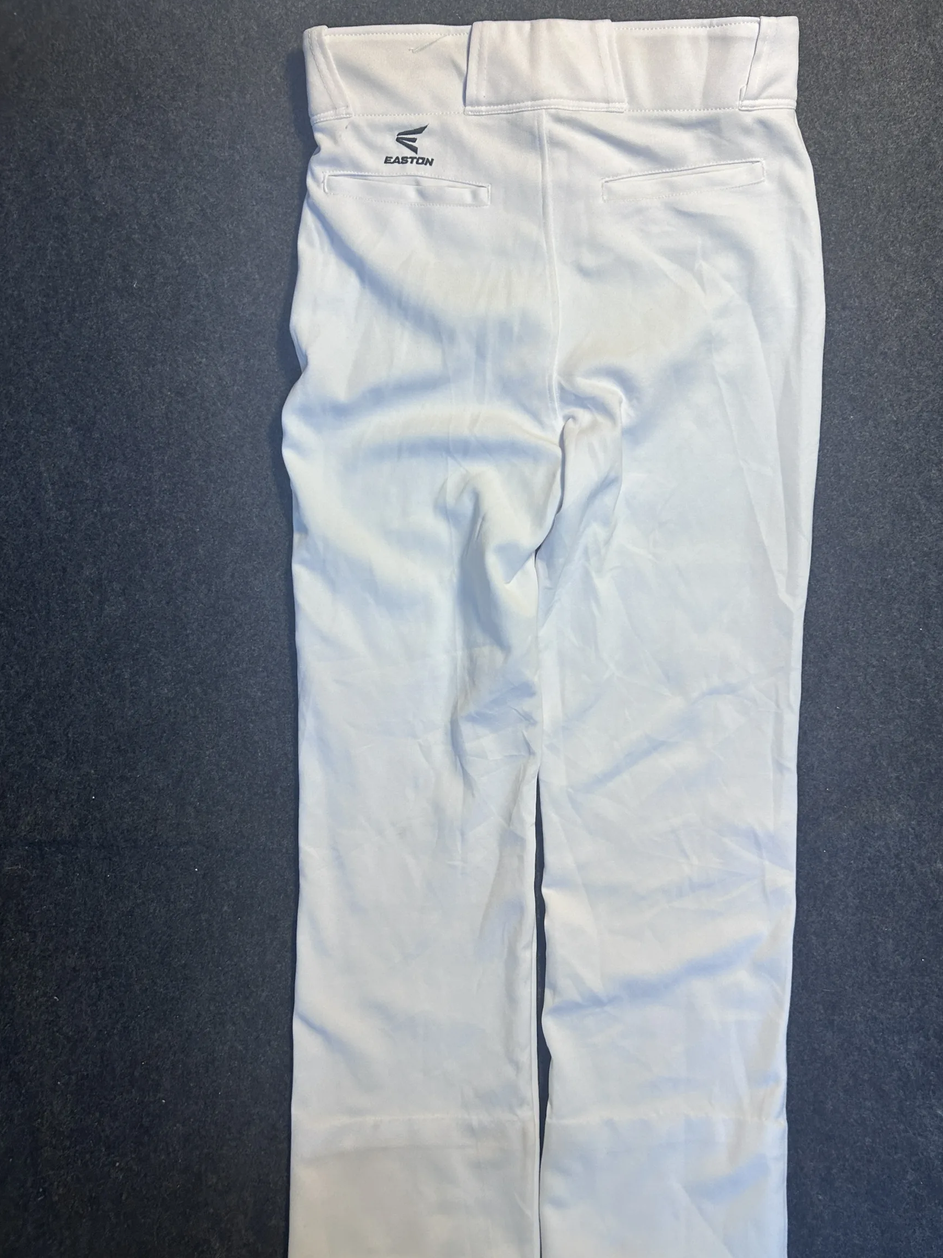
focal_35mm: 29
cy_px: 661
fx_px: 1053
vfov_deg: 61.6
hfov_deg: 48.2
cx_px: 515
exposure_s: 1/100
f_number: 1.5
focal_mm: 5.7
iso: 125
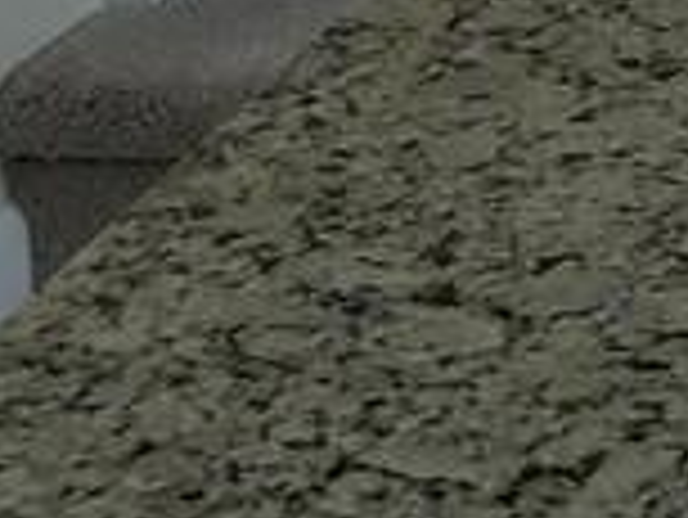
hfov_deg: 9.0
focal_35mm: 181
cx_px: 2001
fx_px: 3600
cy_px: -523
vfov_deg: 7.9
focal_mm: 4.25
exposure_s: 1/60
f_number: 1.7
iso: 64
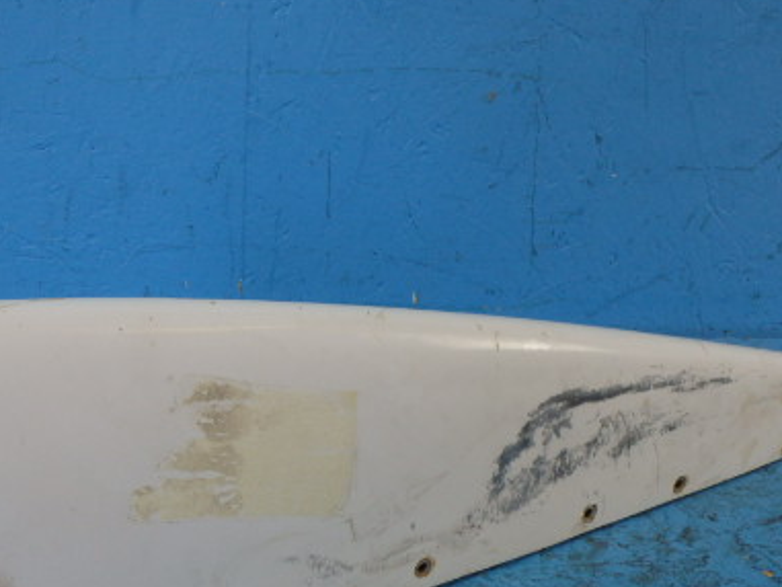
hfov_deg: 40.4
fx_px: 1062
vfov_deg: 30.5
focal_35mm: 47
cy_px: 429
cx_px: 390
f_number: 3.9
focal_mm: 5
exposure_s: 1/60
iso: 200
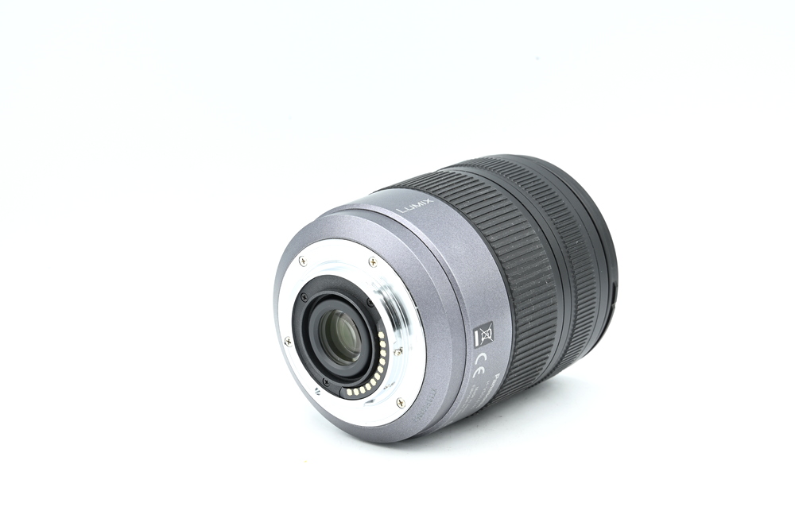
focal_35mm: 100
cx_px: 398
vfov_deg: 13.7
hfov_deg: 20.4
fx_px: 2209
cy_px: 265
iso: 200
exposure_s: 1/15
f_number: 14
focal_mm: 100
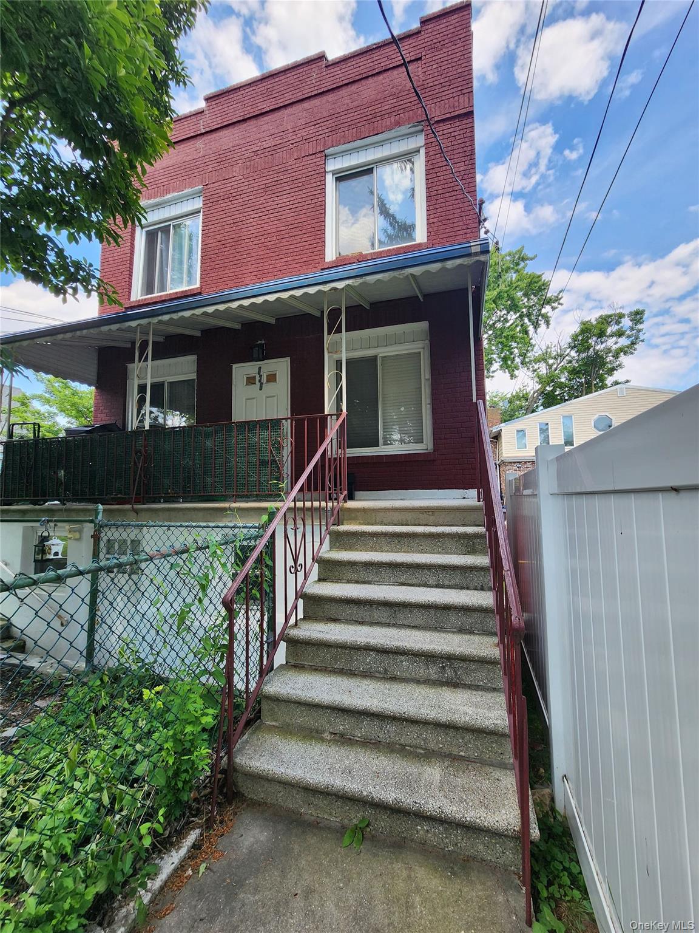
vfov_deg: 106.2
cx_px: 350
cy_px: 466
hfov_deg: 89.9
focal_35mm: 13
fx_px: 350
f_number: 2.2
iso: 50
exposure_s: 1/351
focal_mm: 2.2
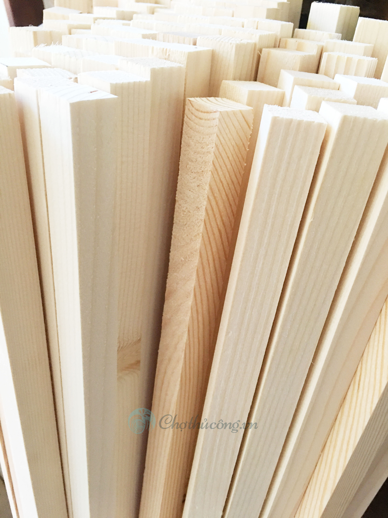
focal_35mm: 29
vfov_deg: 61.7
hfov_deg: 48.2
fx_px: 433
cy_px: 259
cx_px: 194
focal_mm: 4.15
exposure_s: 1/17
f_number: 2.2
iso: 125
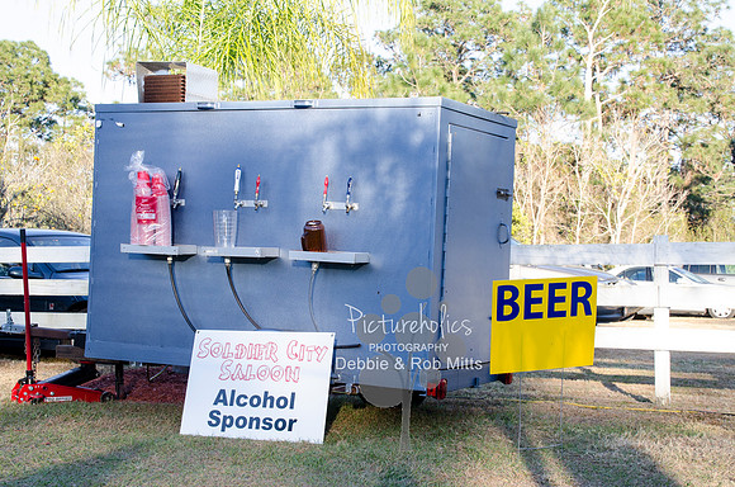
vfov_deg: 23.7
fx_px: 1161
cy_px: 244
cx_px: 368
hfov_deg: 35.1
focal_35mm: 57
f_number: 8
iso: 320
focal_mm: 38
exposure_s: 1/100
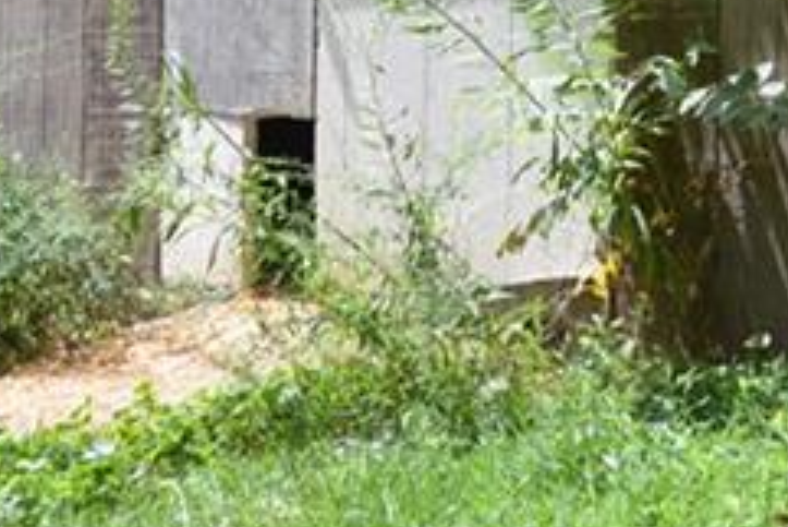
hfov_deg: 11.3
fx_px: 3898
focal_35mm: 178
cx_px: 997
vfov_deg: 7.7
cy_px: -97
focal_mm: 28
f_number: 5.6
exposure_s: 1/125
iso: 250
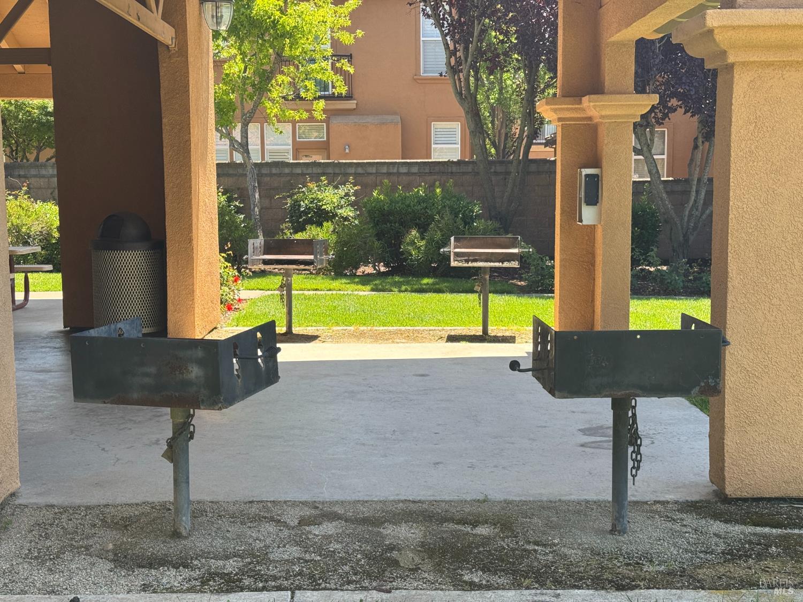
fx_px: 1113
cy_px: 301
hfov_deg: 39.7
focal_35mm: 48
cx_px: 402
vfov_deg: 30.3
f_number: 1.78
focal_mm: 6.76
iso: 64
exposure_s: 1/822
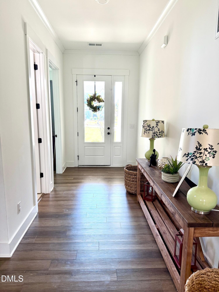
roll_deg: -0.2
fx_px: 202
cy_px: 146
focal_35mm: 24
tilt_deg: -8.3
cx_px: 110
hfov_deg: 56.8
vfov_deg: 71.6
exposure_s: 1/187
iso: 200
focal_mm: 6.76
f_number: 1.78
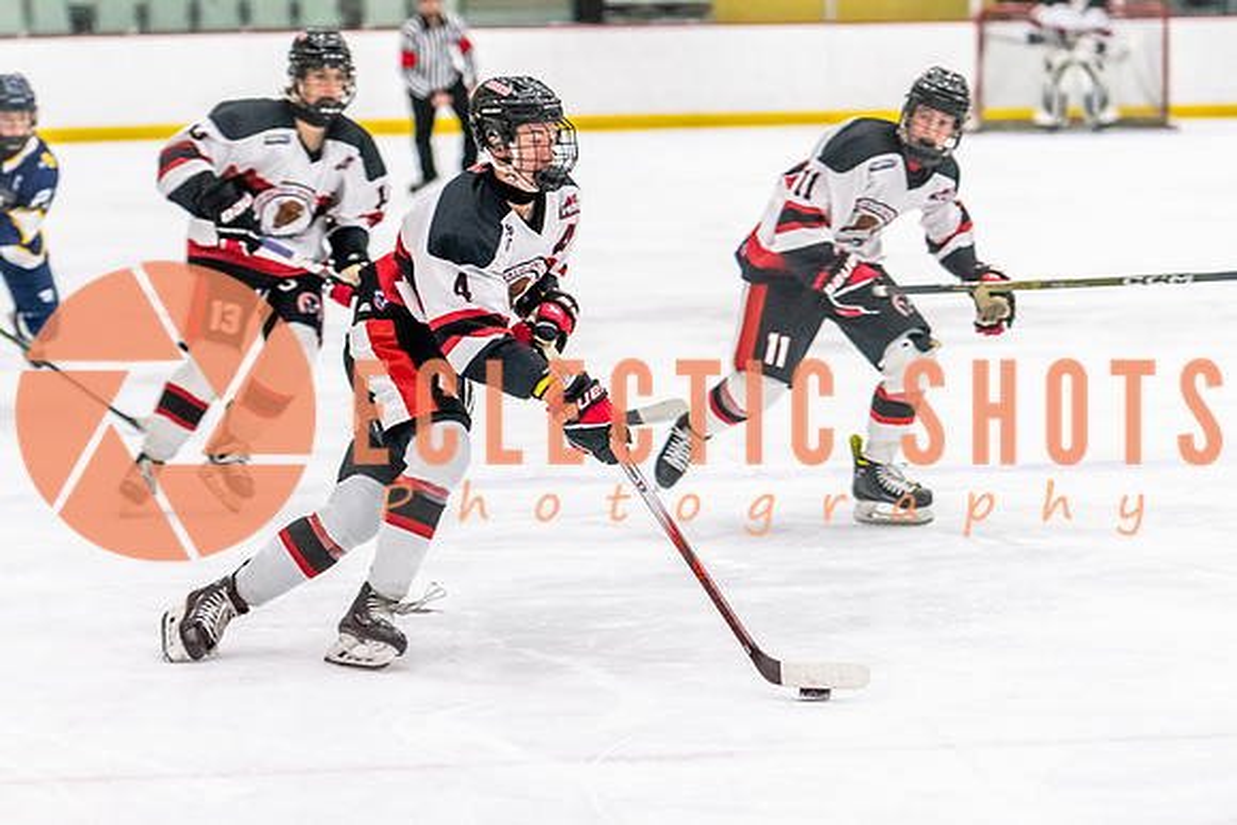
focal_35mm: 165
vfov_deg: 8.3
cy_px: 553
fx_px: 5682
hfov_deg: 12.4
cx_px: 633
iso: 3200
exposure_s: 1/640
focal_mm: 110
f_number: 2.8
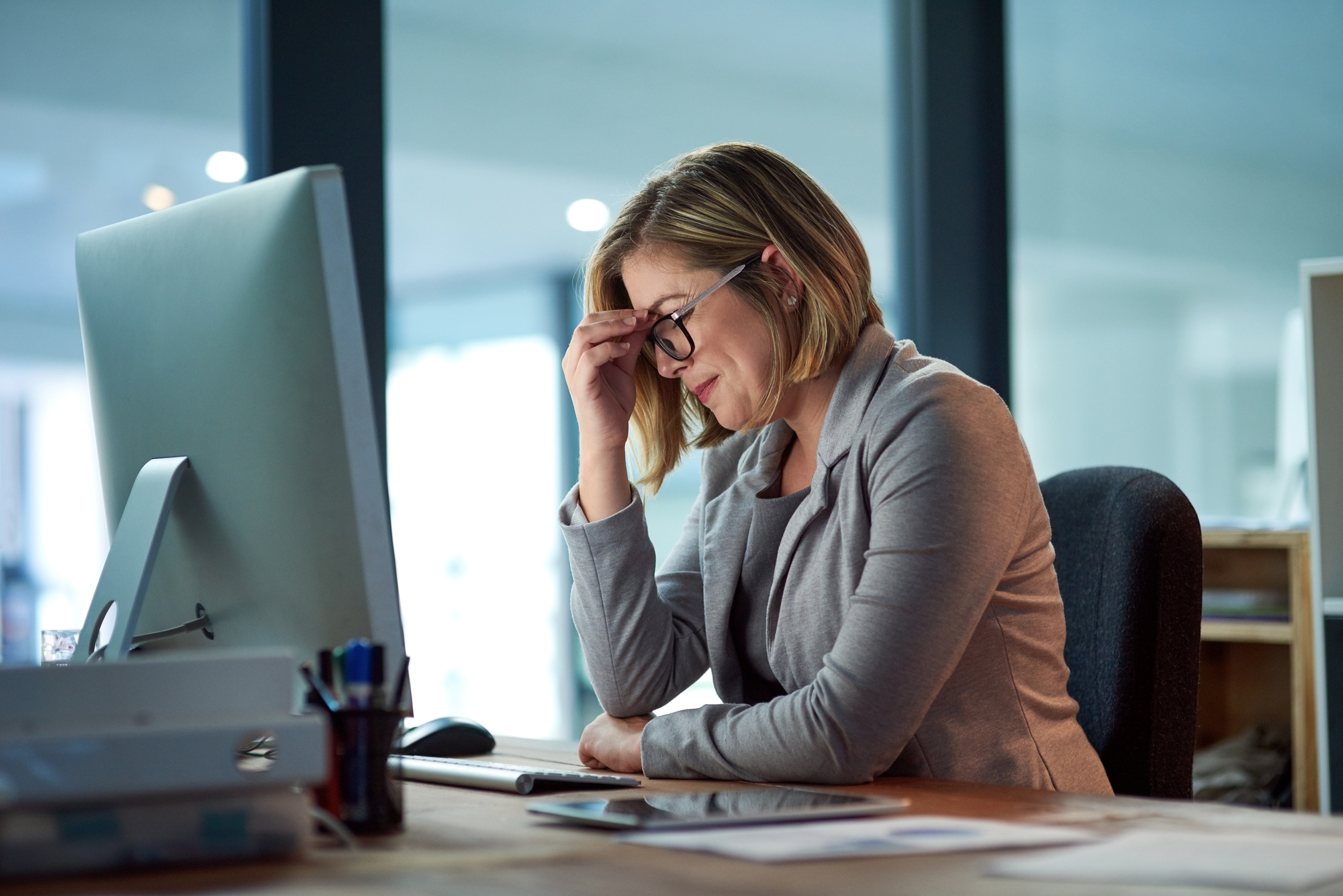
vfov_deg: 16.1
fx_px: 3172
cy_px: 448
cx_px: 672
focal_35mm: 85
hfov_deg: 23.9
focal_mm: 85
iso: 400
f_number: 2
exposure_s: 1/100
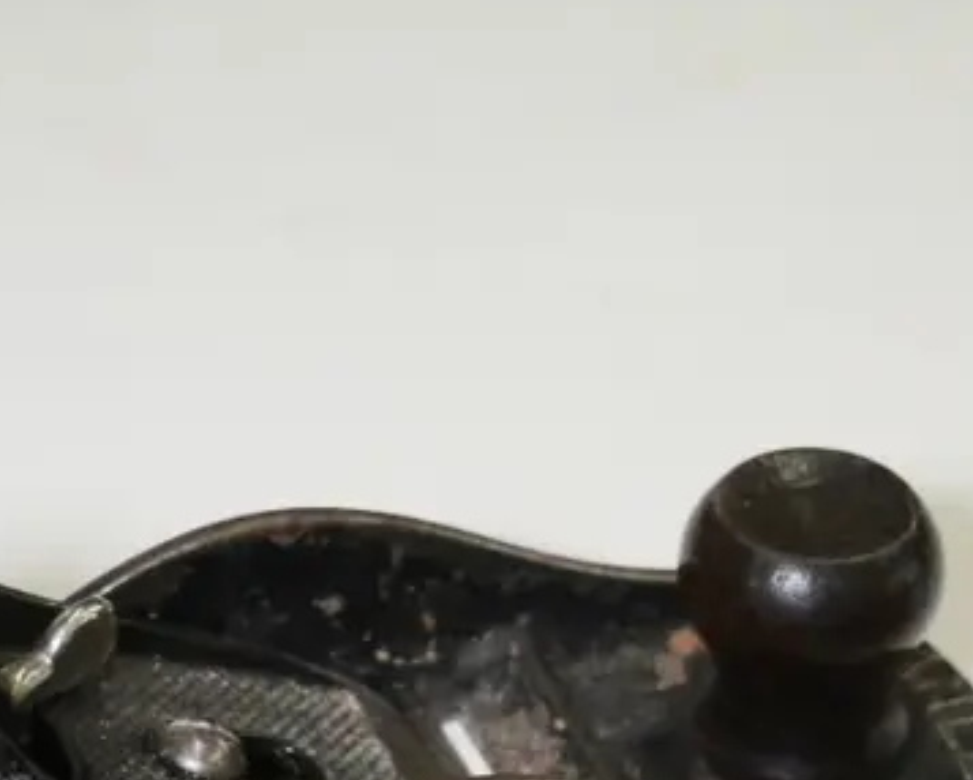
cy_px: 1034
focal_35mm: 140
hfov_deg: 13.7
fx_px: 4034
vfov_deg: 10.8
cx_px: 741
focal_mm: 25
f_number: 4.5
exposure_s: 1/640
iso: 3200
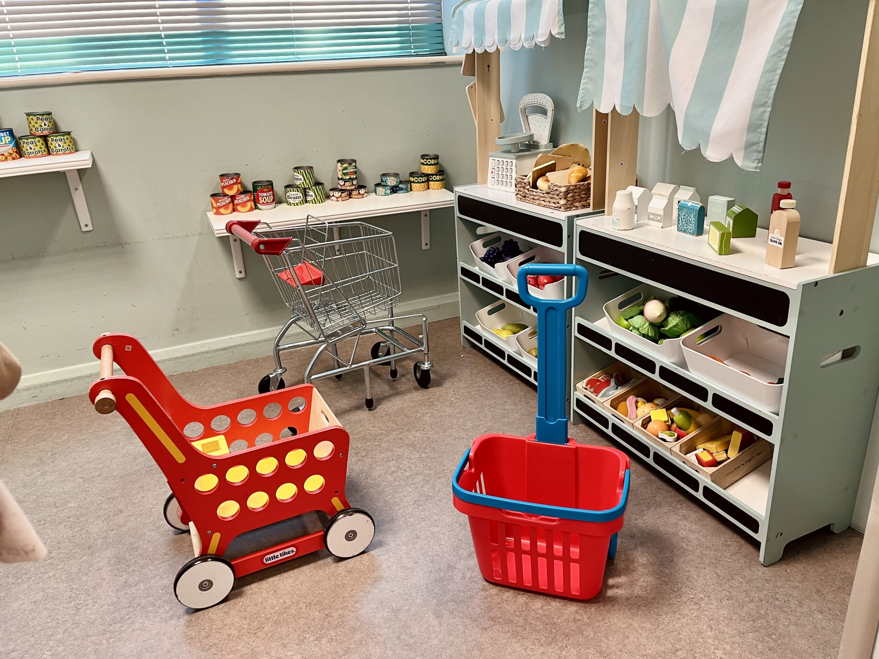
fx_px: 660
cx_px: 440
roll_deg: +3.3
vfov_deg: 53.1
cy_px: 330
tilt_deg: -21.1
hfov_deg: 67.3
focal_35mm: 26
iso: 80
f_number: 1.6
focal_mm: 5.1
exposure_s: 1/50
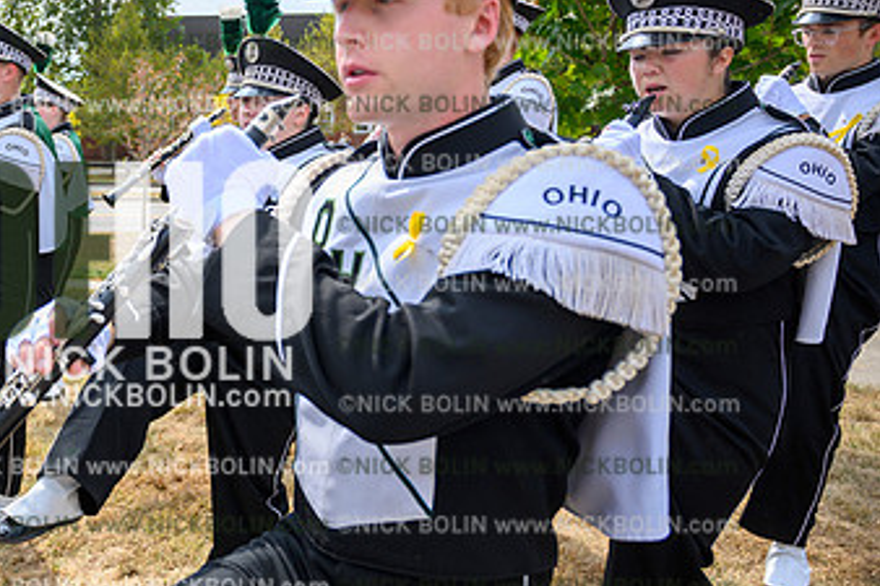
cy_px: 284
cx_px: 128
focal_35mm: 42
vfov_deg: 31.9
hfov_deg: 43.3
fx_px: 1026
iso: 100
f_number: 4
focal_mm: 24.5
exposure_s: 1/800
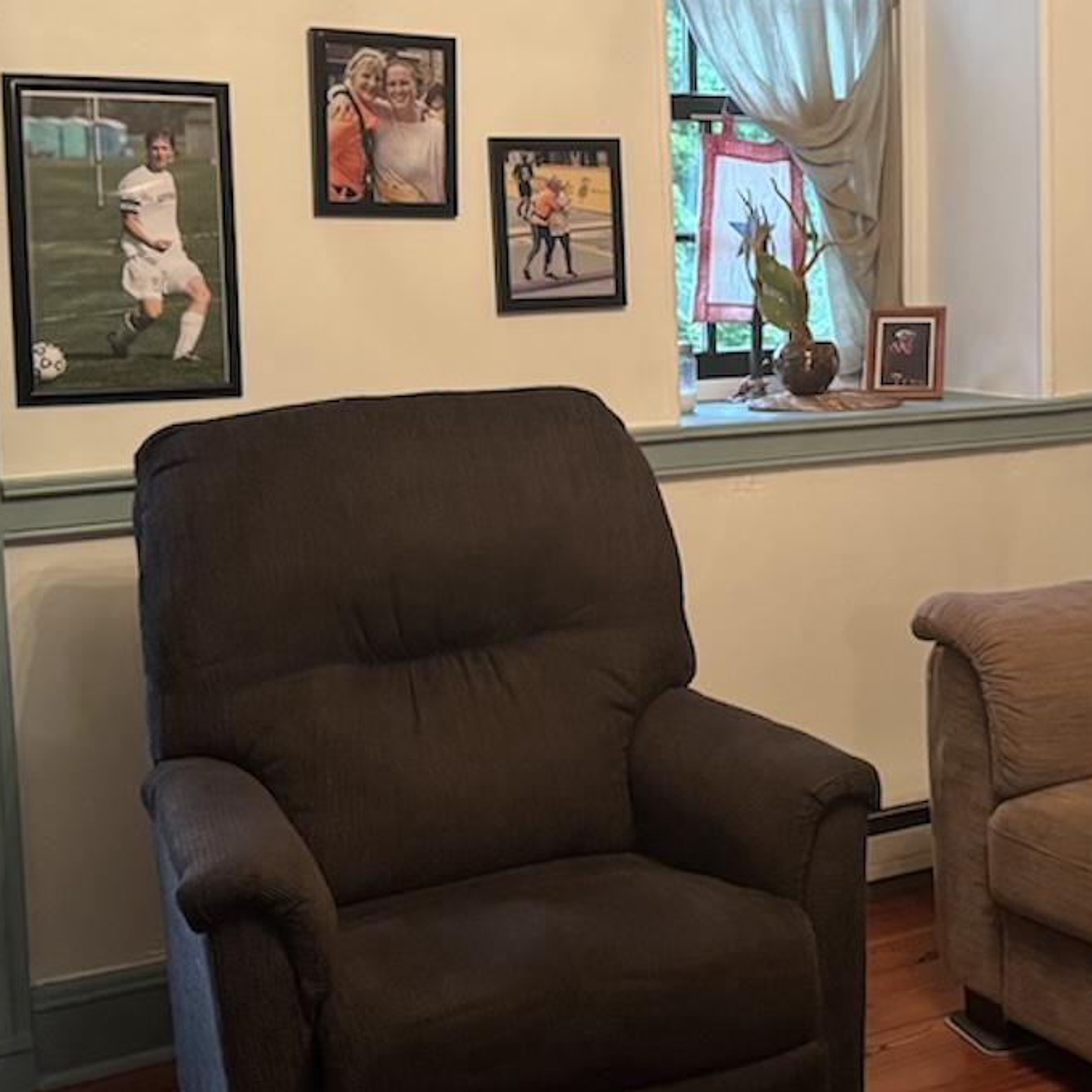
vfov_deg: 28.6
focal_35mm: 60
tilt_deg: -6.5
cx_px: 931
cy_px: 450
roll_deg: +0.8
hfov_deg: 27.8
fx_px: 2141
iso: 800
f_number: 1.78
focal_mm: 6.76
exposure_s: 1/60
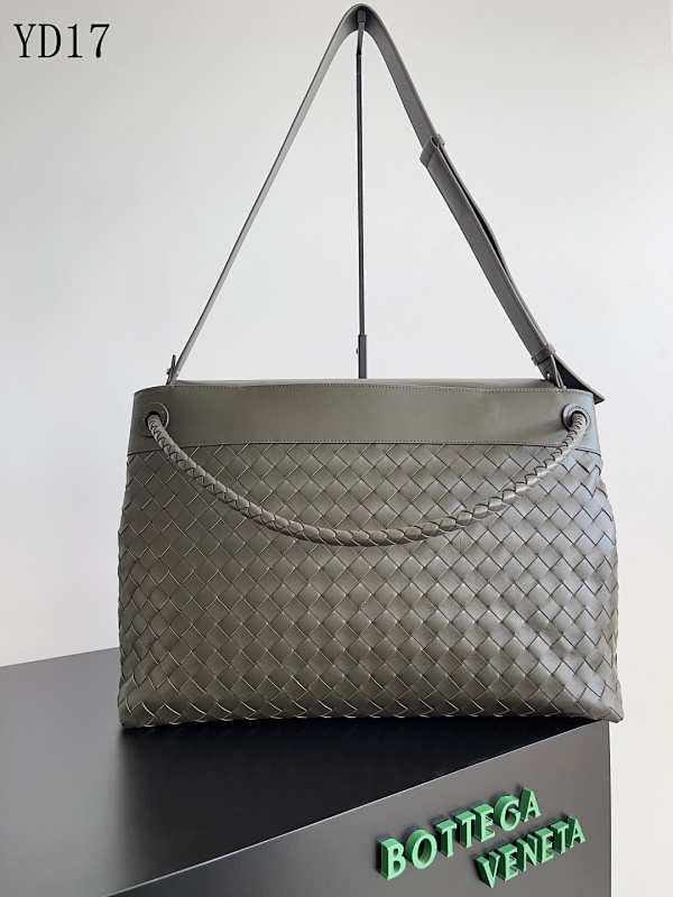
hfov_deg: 53.1
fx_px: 674
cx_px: 336
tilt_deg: +0.7
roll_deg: +1.1
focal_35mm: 26
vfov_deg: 67.3
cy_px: 448
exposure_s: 1/121
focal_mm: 5.1
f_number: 1.6
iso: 64
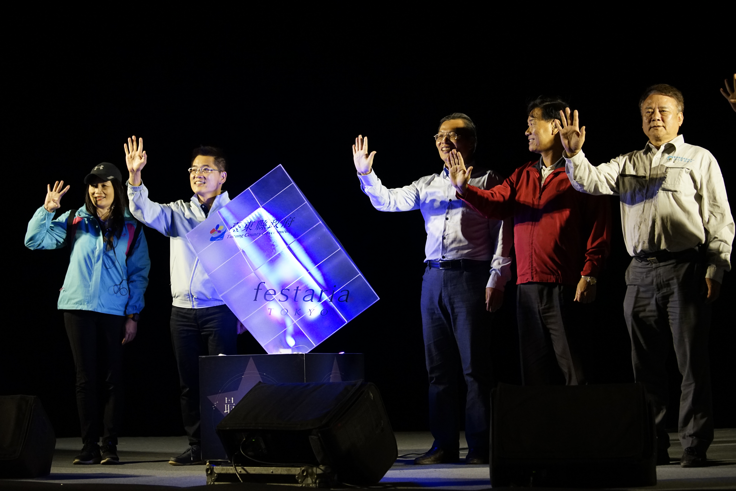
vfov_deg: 17.5
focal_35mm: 78
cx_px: 368
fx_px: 1595
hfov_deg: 26.0
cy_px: 246
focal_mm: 78
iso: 3200
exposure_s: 1/125
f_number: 4
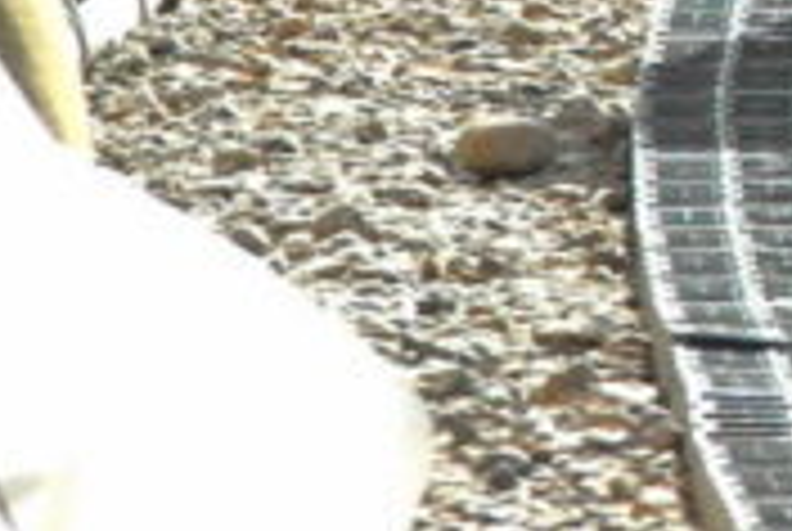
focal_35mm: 1841
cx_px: 2362
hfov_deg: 1.1
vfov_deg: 0.7
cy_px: -1271
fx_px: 40570
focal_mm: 180
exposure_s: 1/800
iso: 250
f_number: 6.3
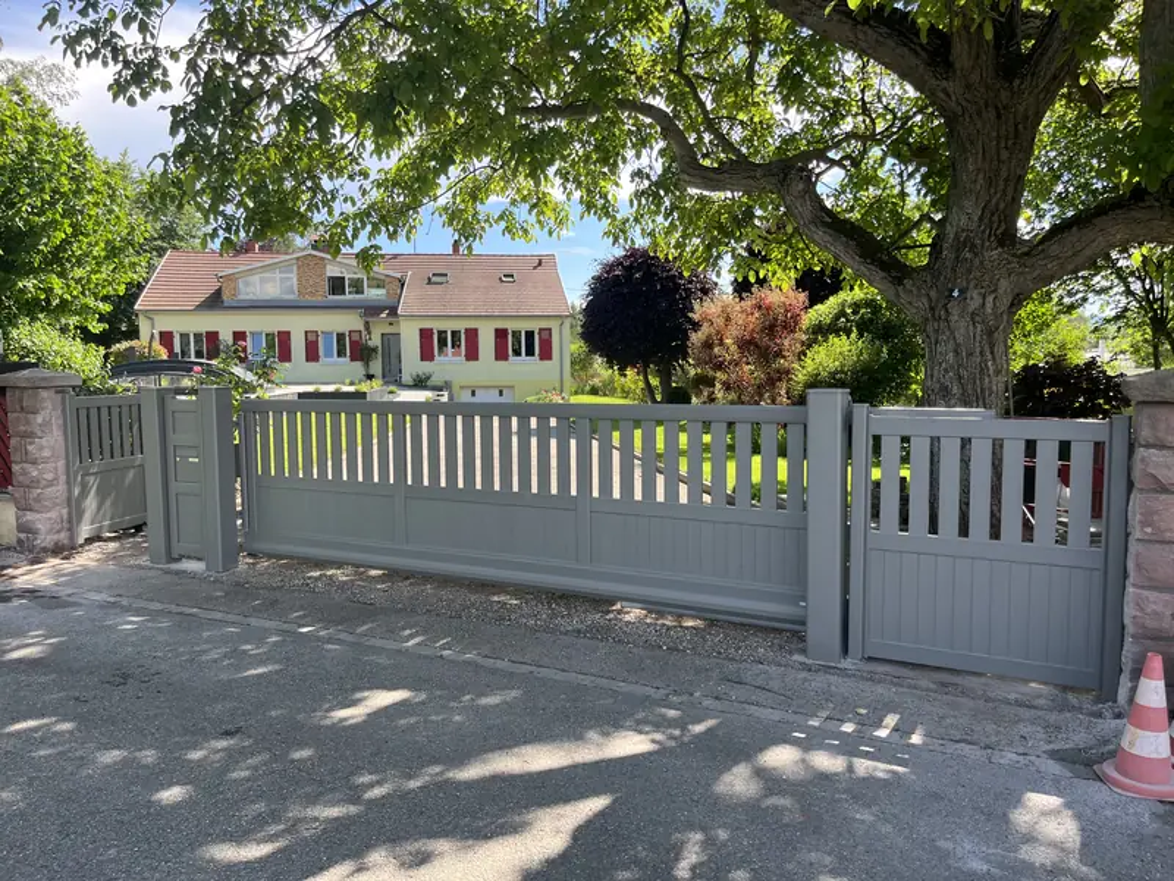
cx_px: 587
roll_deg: +1.2
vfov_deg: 53.1
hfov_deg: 67.3
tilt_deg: -4.1
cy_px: 440
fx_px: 882
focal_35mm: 26
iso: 50
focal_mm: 5.1
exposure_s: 1/766
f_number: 1.6
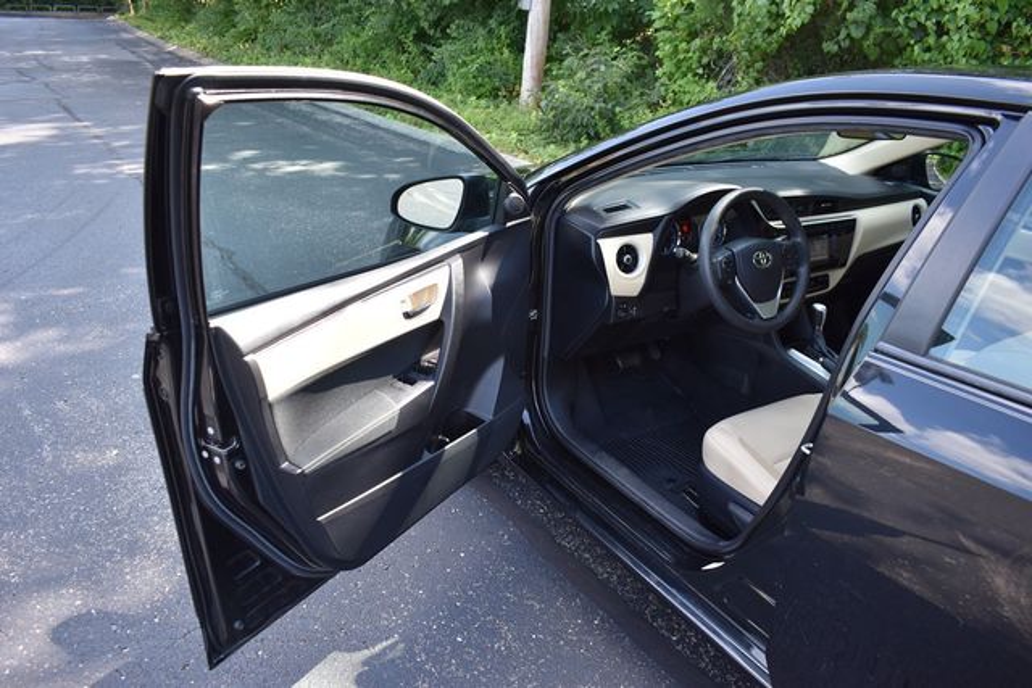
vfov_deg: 48.0
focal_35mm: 27
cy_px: 344
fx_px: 774
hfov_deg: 67.4
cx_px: 516
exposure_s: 1/250
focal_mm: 18
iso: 400
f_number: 4.5
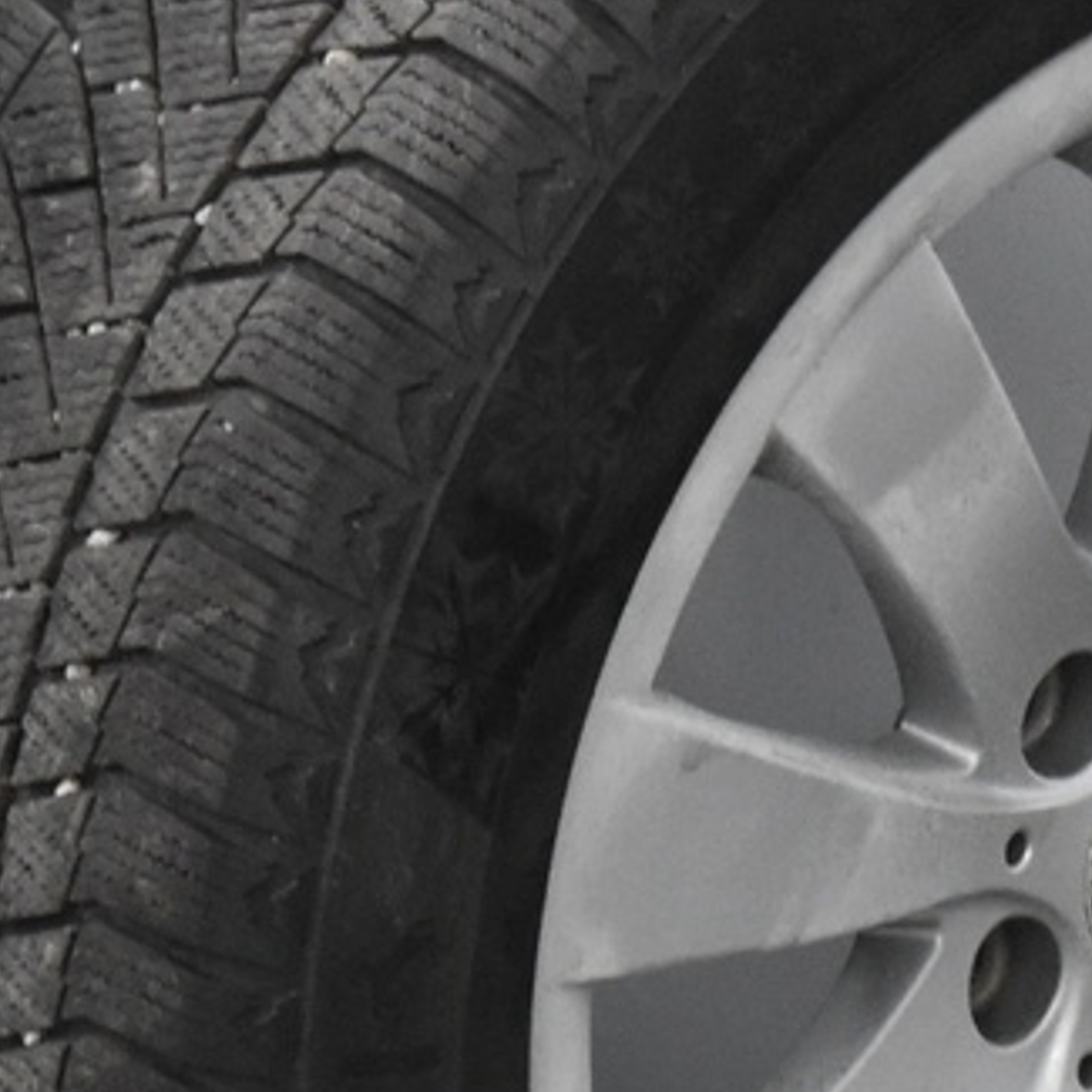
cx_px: 919
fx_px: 10886
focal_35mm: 305
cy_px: 746
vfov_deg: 5.7
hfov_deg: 5.7
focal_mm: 48
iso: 3200
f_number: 5.3
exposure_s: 1/80
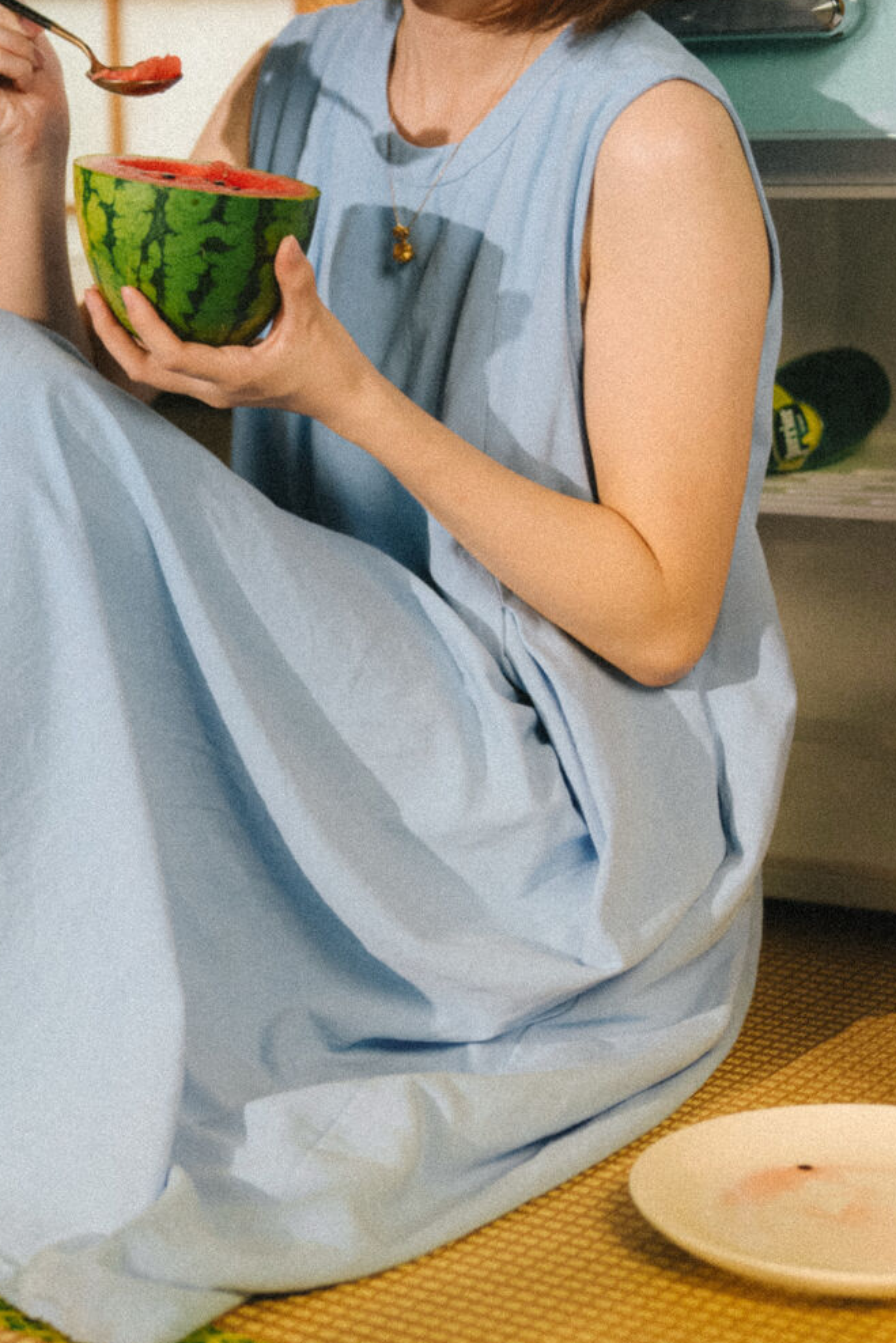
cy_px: 477
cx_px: 175
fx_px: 3060
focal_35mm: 82
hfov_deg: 16.5
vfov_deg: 24.7
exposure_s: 1/1000
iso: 400
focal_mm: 45
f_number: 2.2
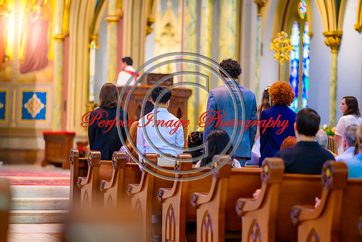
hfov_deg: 19.5
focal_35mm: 105
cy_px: 121
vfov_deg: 13.0
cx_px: 181
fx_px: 1056
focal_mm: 105
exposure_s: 1/125
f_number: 1.4
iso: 720
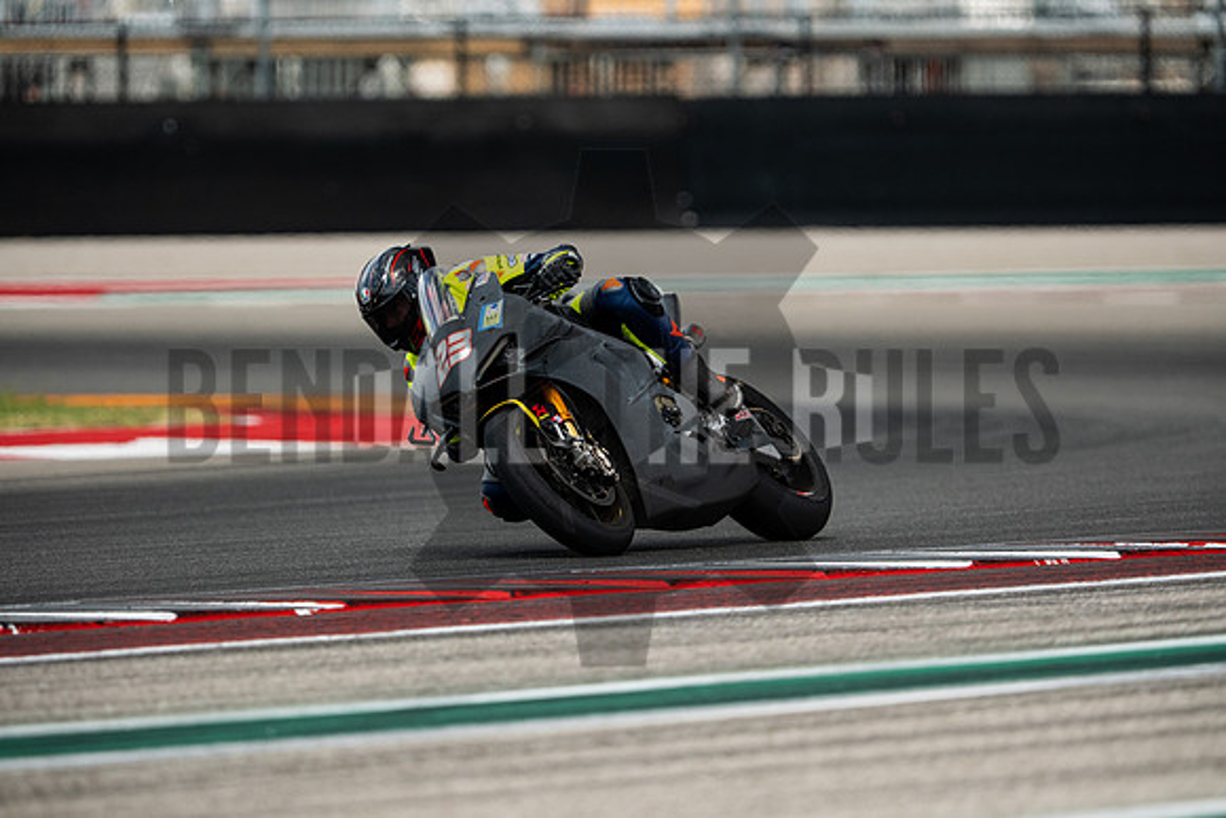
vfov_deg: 3.3
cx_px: 613
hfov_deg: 4.9
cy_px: 409
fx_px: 14306
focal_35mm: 420
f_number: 2.8
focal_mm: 280
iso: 640
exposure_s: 1/3200
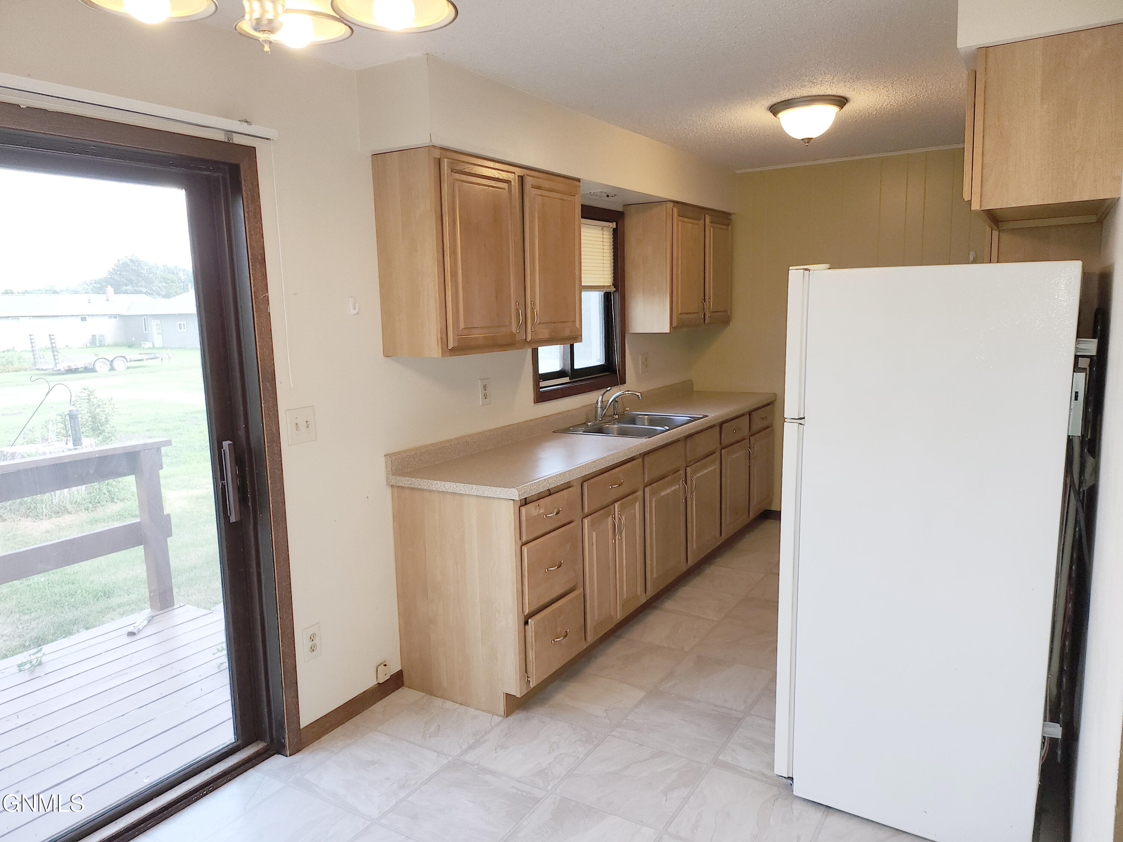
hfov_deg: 71.6
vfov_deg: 56.8
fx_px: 779
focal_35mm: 24
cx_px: 562
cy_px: 421
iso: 64
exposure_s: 1/120
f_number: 1.8
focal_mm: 5
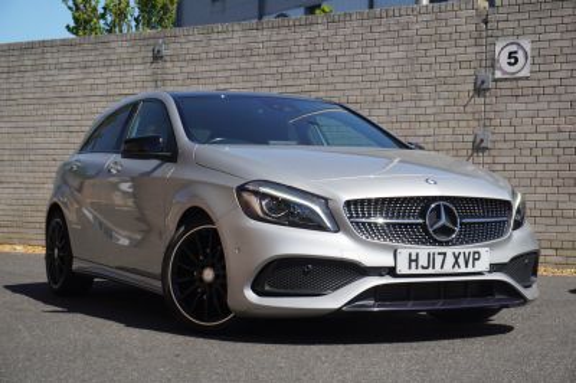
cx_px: 288
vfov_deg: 20.1
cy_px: 192
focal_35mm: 68
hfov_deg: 29.9
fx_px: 1079
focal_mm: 45
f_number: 6.3
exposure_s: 1/200
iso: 100
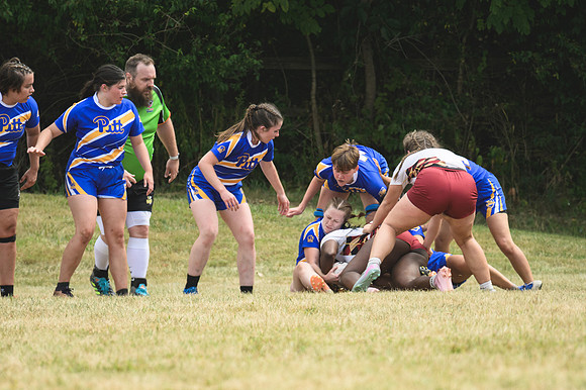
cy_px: 195
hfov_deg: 2.1
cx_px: 293
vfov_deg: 1.4
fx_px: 15848
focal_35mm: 974
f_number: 6.3
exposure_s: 1/1000
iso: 560
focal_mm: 600
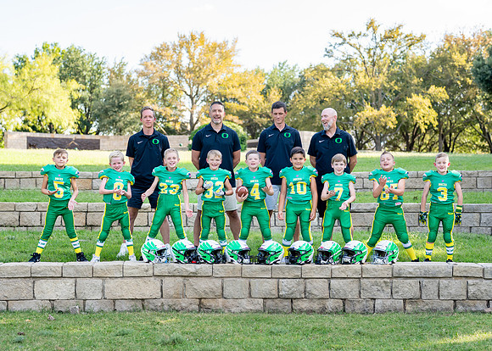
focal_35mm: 63
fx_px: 877
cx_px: 246
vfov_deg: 22.6
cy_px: 189
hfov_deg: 31.3
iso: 125
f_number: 2.2
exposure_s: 1/500
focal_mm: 50
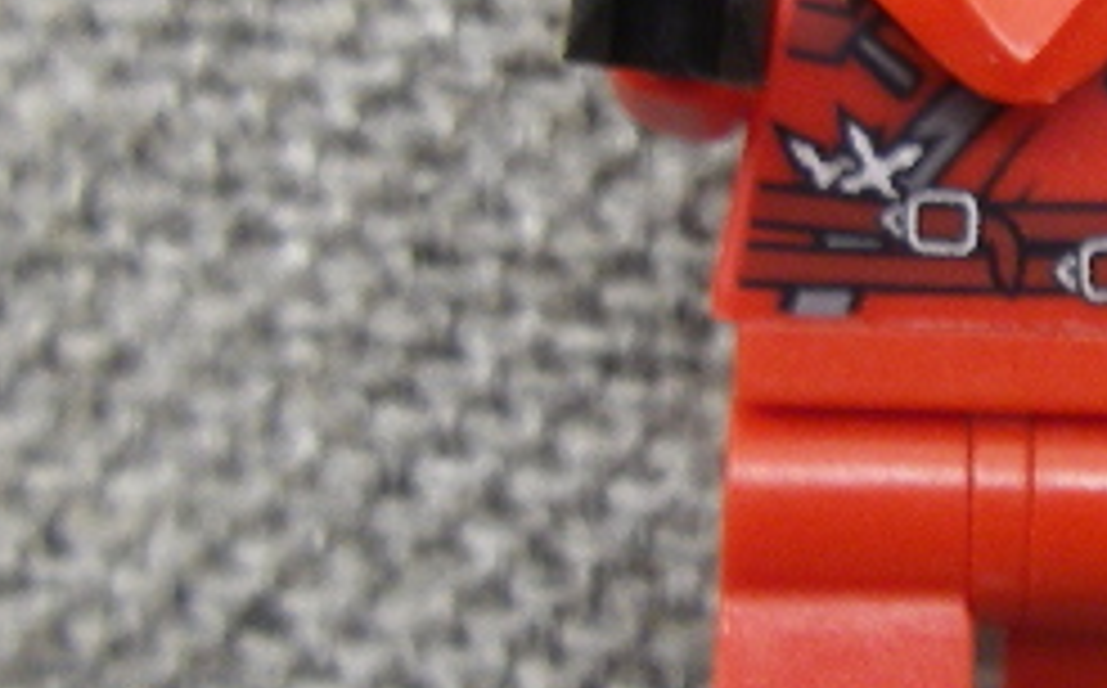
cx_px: 1017
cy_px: 288
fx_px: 3163
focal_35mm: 105
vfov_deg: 12.4
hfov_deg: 19.5
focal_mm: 6.3
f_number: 3.3
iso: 160
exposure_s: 1/10
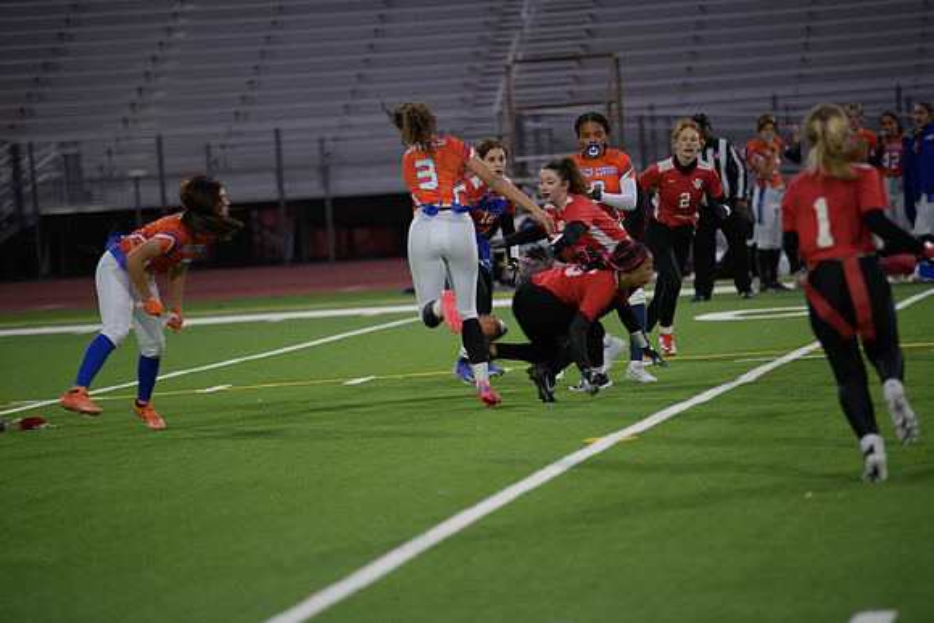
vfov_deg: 7.2
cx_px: 467
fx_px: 4930
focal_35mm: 190
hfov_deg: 10.8
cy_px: 312
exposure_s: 1/200
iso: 450
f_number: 2.8
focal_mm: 190
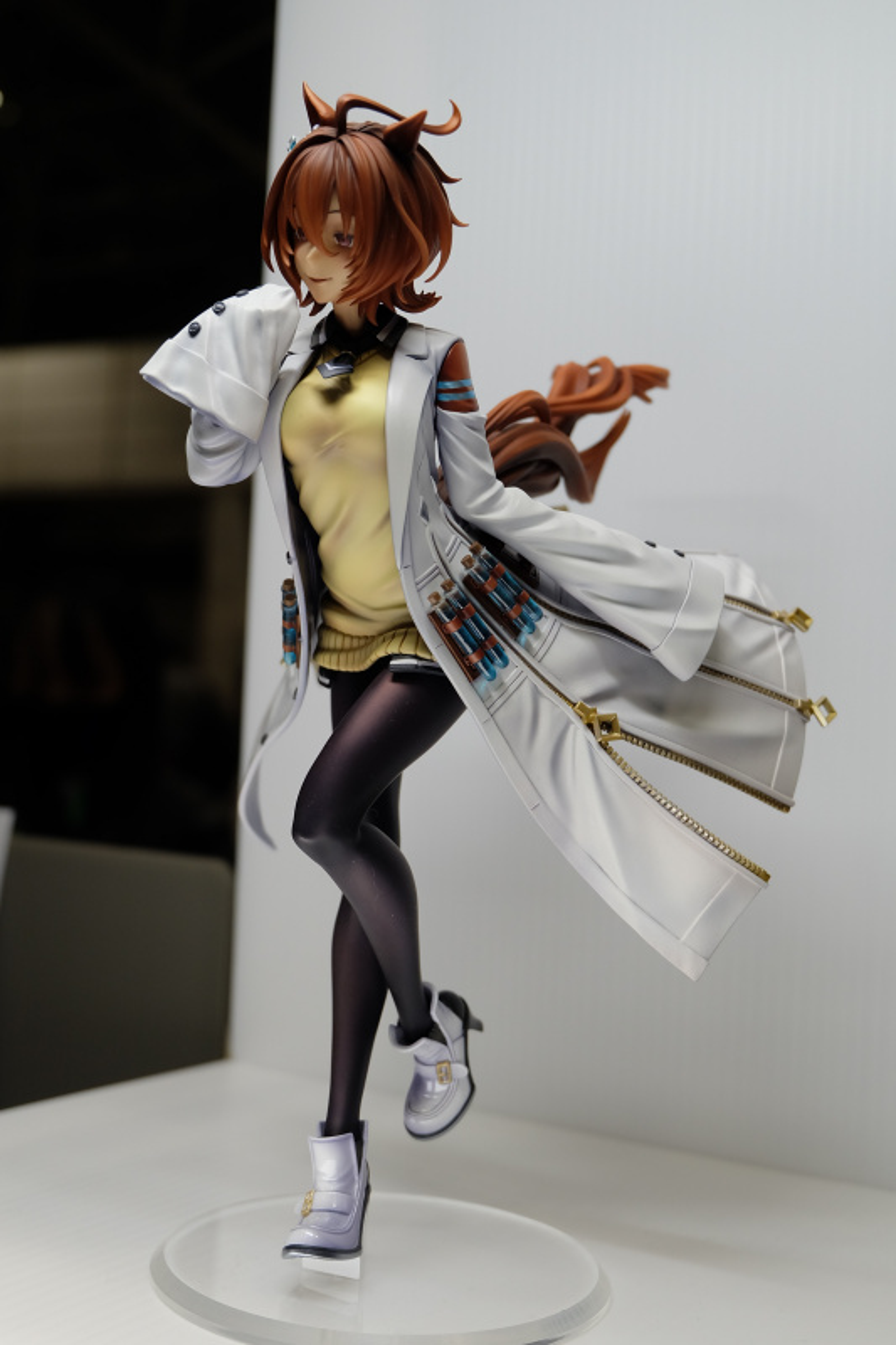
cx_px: 448
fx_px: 1643
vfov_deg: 44.5
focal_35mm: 44
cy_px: 672
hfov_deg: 30.5
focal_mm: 29.5
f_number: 4.7
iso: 640
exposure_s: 1/125
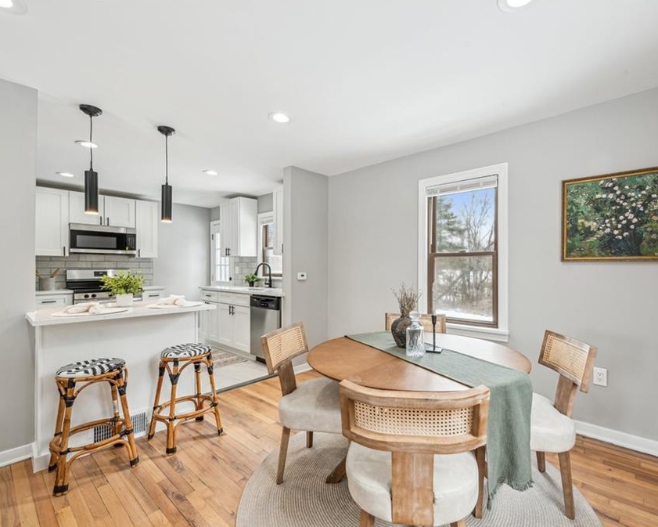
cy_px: 264
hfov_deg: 92.8
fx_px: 312
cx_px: 361
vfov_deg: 80.4
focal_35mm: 16
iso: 100
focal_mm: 14
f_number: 11
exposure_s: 1/30
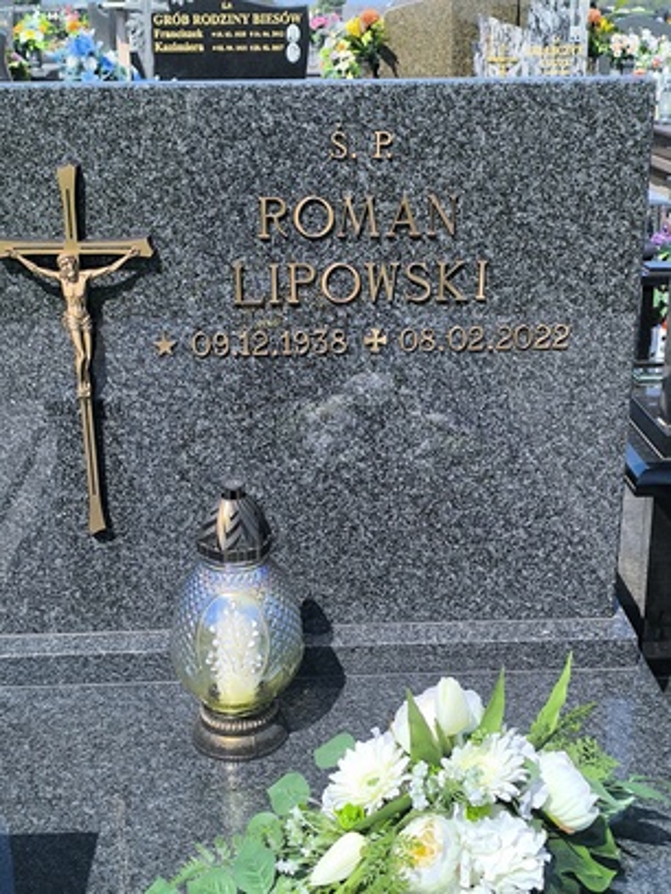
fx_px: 1189
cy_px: 447
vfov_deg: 41.2
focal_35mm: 46
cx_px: 336
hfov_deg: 31.5
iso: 50
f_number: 1.65
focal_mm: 6.14
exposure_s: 1/1258
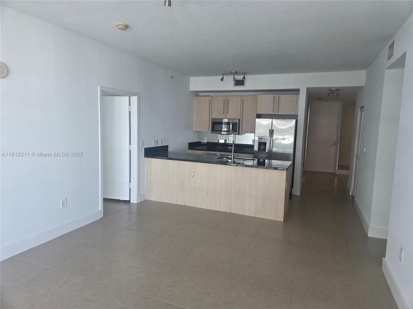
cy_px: 154
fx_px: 274
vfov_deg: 58.9
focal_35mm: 23
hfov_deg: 73.9
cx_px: 206
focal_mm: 5.4
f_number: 1.8
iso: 64
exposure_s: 1/180
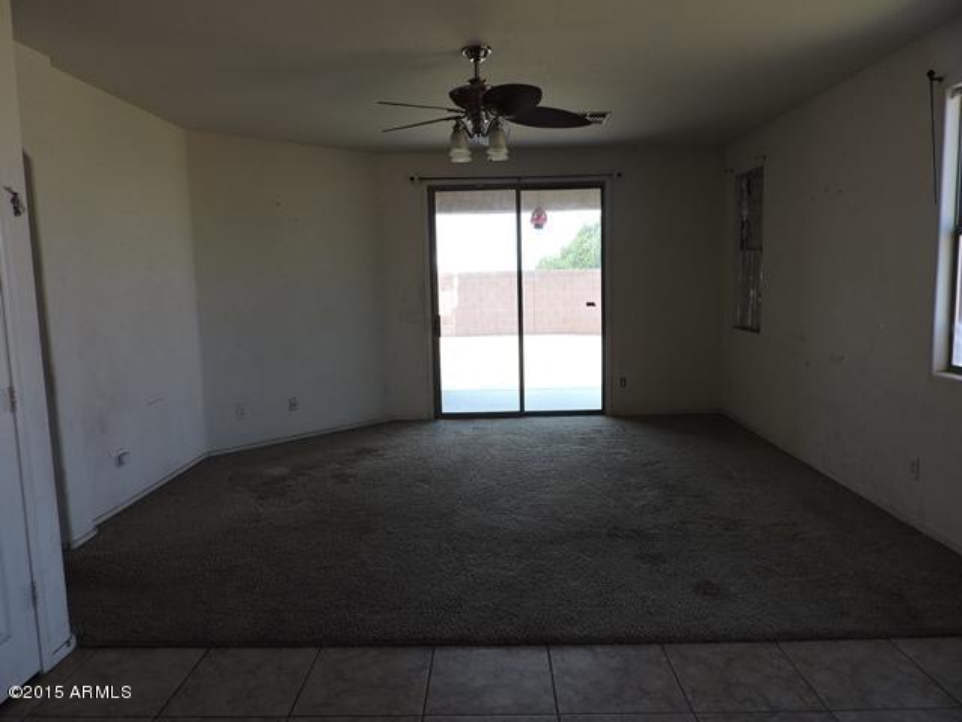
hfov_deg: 71.6
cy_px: 361
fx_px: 667
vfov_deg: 56.8
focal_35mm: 24
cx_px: 481
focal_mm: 4.3
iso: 100
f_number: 3
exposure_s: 1/125
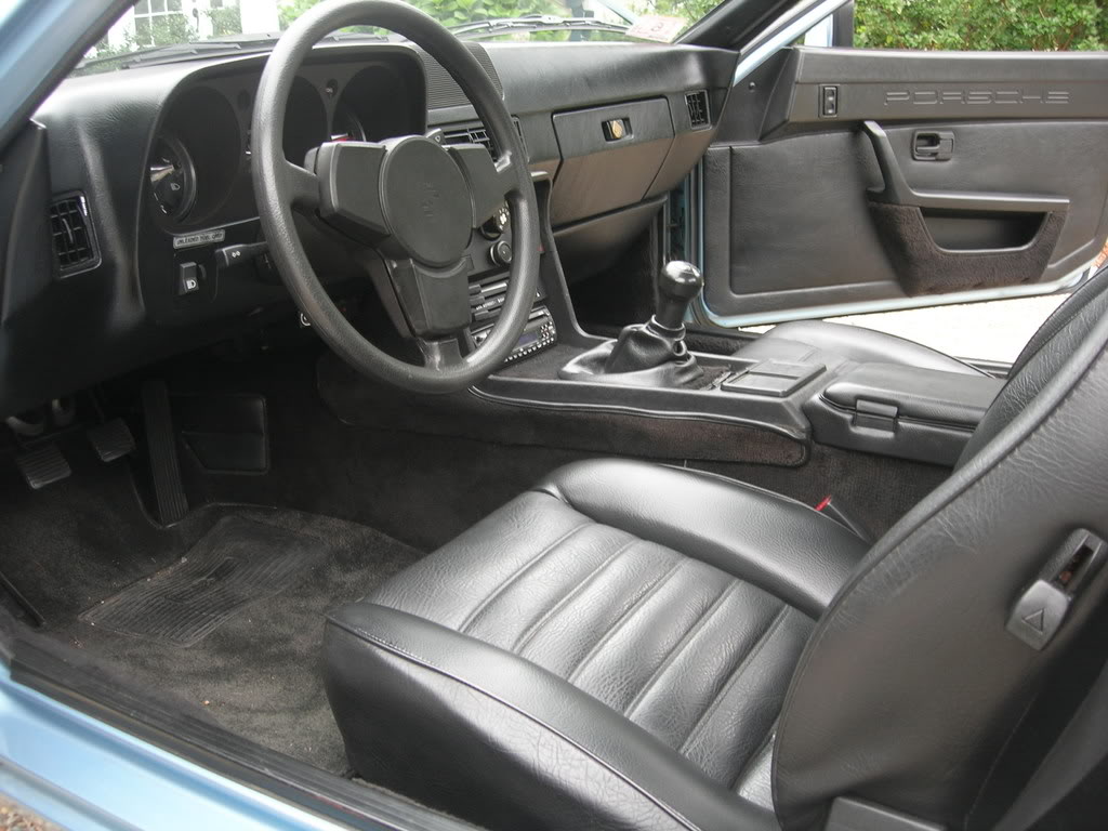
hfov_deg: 49.0
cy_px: 416
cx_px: 554
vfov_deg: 37.7
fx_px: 1216
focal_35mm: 38
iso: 64
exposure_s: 1/37.3
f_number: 2.8
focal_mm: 7.8
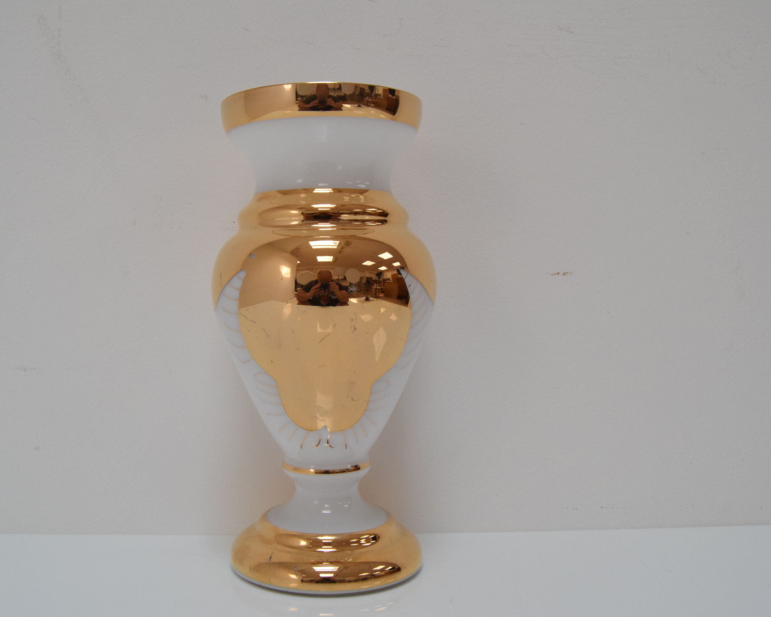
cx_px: 336
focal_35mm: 34
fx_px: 776
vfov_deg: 43.4
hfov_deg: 52.7
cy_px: 308
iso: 1600
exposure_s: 1/320
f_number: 9
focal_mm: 20
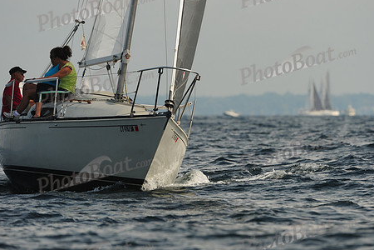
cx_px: 197
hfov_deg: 4.0
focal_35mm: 515
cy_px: 118
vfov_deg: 2.7
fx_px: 5350
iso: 320
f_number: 5.6
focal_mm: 400
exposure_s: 1/1600
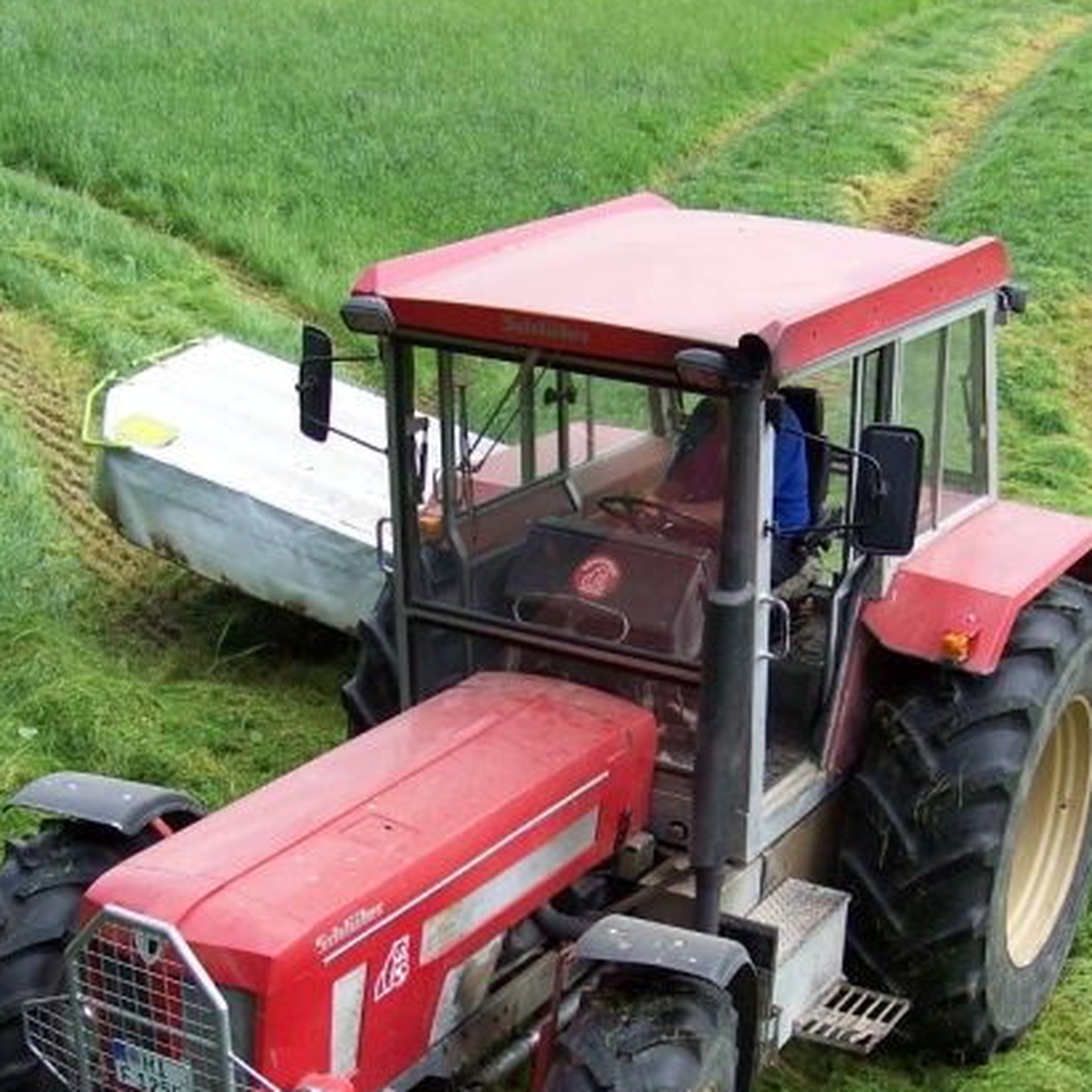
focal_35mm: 62
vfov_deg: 27.5
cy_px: 760
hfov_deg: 27.7
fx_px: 2213
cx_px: 547
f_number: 2.8
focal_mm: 5.85
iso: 64
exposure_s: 1/200
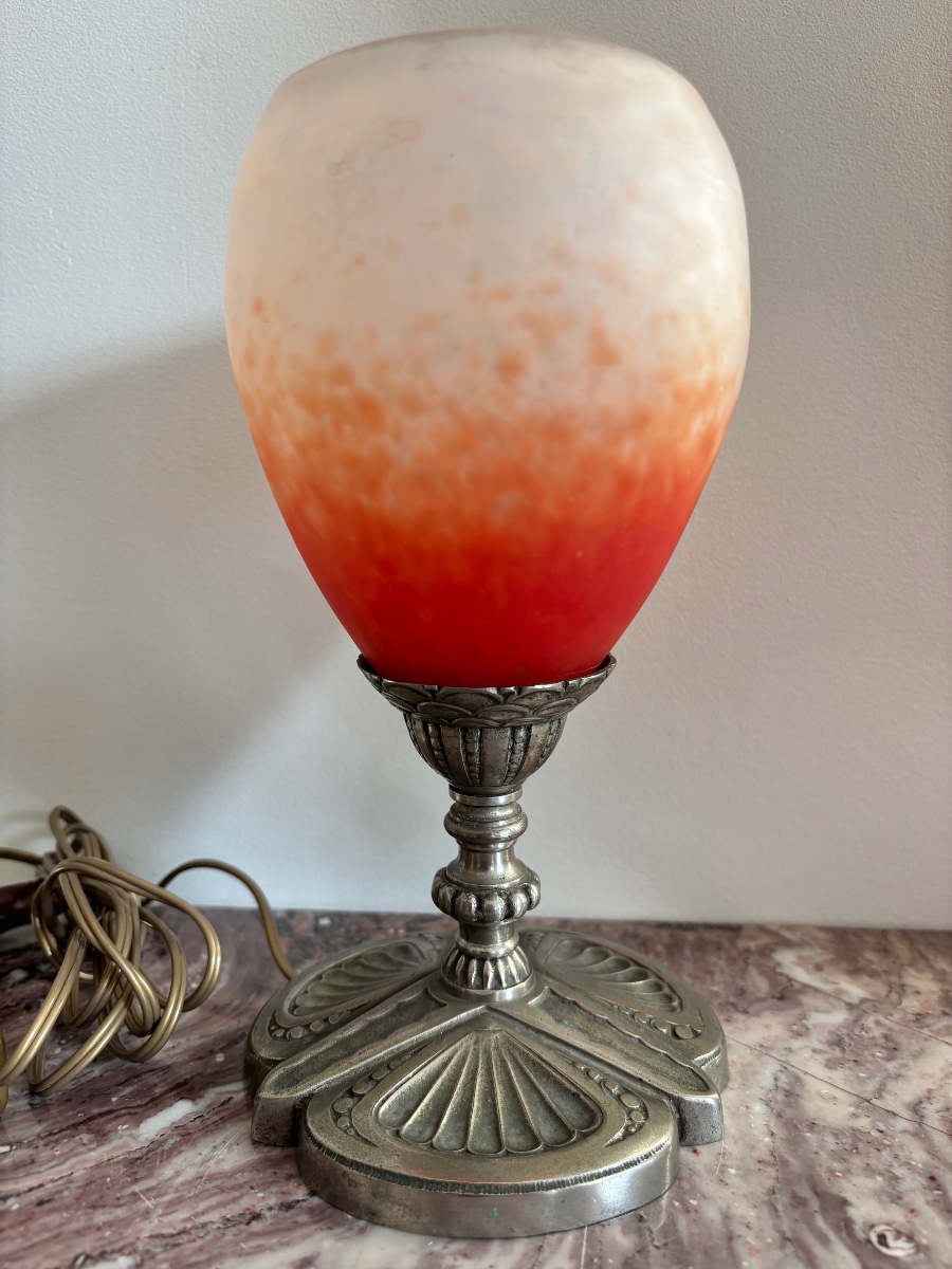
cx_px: 476
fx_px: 953
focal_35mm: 26
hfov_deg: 53.1
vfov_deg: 67.3
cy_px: 634
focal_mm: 5.96
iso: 80
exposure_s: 1/121
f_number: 1.6
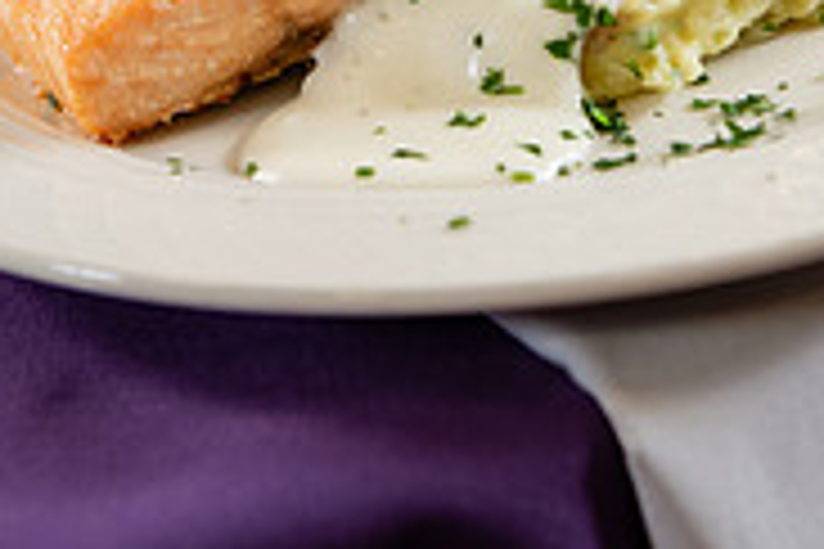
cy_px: -268
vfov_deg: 7.7
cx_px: 270
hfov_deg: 11.8
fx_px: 3982
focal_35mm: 174
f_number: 4
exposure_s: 1/200
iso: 400
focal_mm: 55
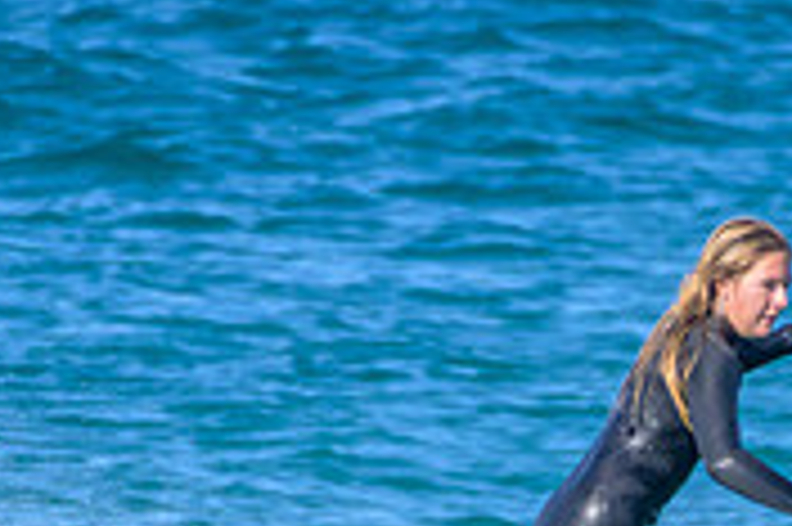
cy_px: 677
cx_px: 1026
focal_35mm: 3303
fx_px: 72597
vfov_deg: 0.4
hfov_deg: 0.6
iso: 1800
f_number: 11
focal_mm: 1000
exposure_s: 1/2000
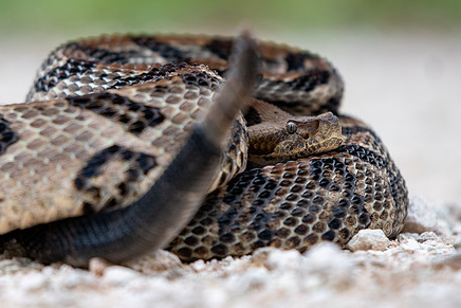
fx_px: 5111
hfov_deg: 5.2
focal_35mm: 399
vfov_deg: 3.4
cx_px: 160
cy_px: 135
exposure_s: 1/400
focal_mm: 200
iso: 640
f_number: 2.8
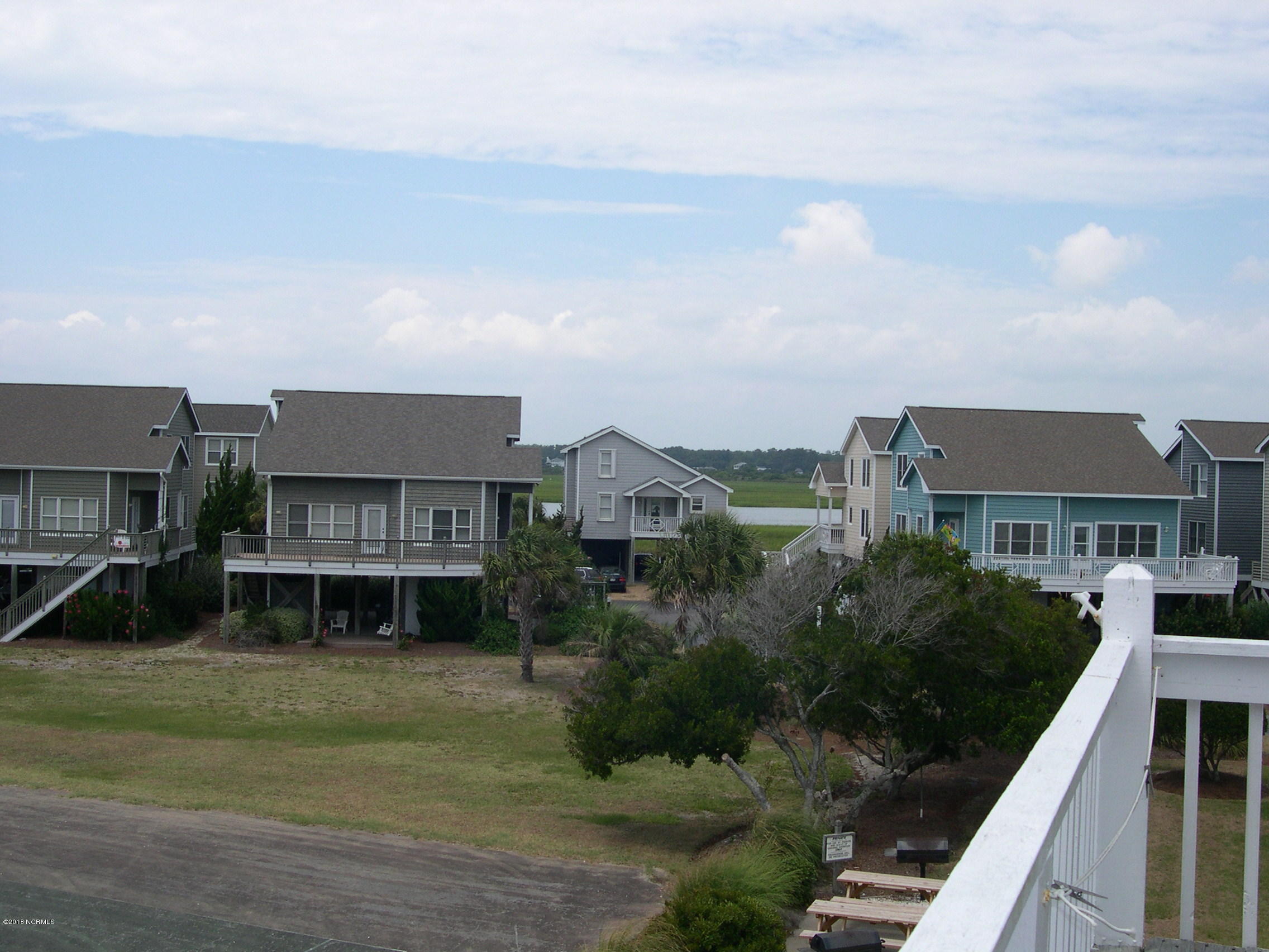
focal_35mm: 38
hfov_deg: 49.0
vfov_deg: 37.7
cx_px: 634
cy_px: 476
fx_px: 1393
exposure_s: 1/363
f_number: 7.6
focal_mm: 8
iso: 141
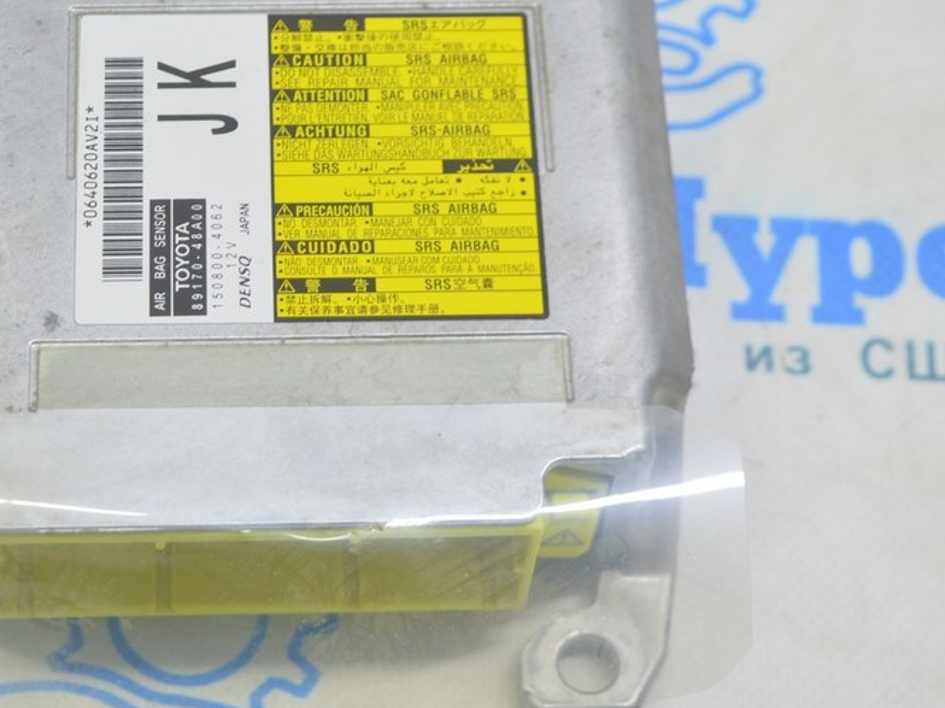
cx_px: 255
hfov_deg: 19.2
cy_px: 310
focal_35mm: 102
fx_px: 2784
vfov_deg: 14.5
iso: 400
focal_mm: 46
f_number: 5.6
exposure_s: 1/20
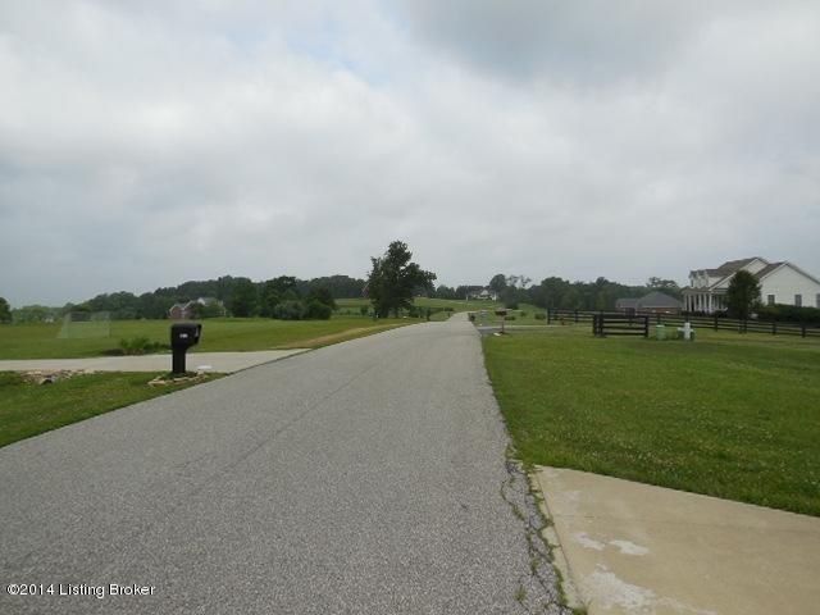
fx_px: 592
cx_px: 410
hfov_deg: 69.4
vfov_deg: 54.9
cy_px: 308
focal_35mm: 25
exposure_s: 1/1250
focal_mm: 4.5
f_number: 3.1
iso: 125
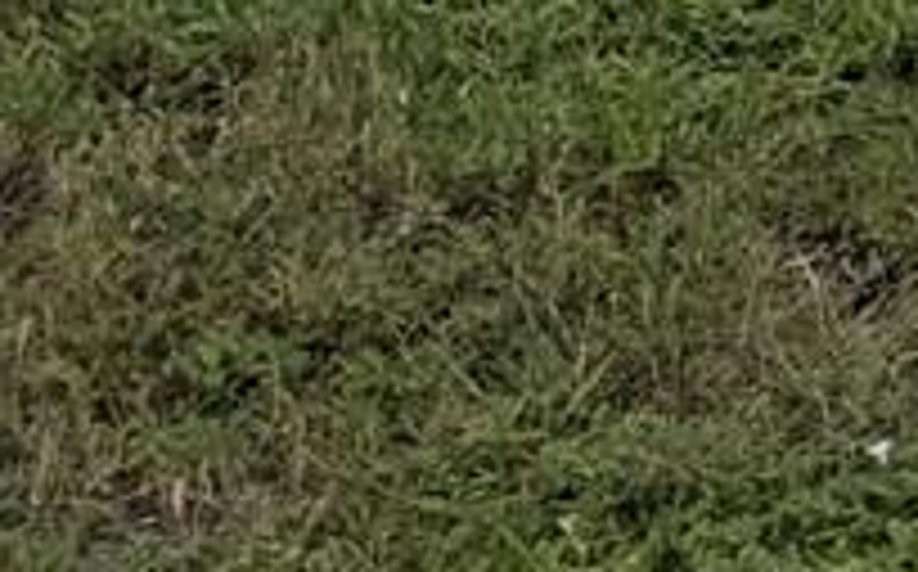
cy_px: -1410
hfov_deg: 7.5
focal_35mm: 225
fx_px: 5623
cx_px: 3298
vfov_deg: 5.3
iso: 56
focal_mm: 4.38
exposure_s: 1/2924
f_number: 1.73
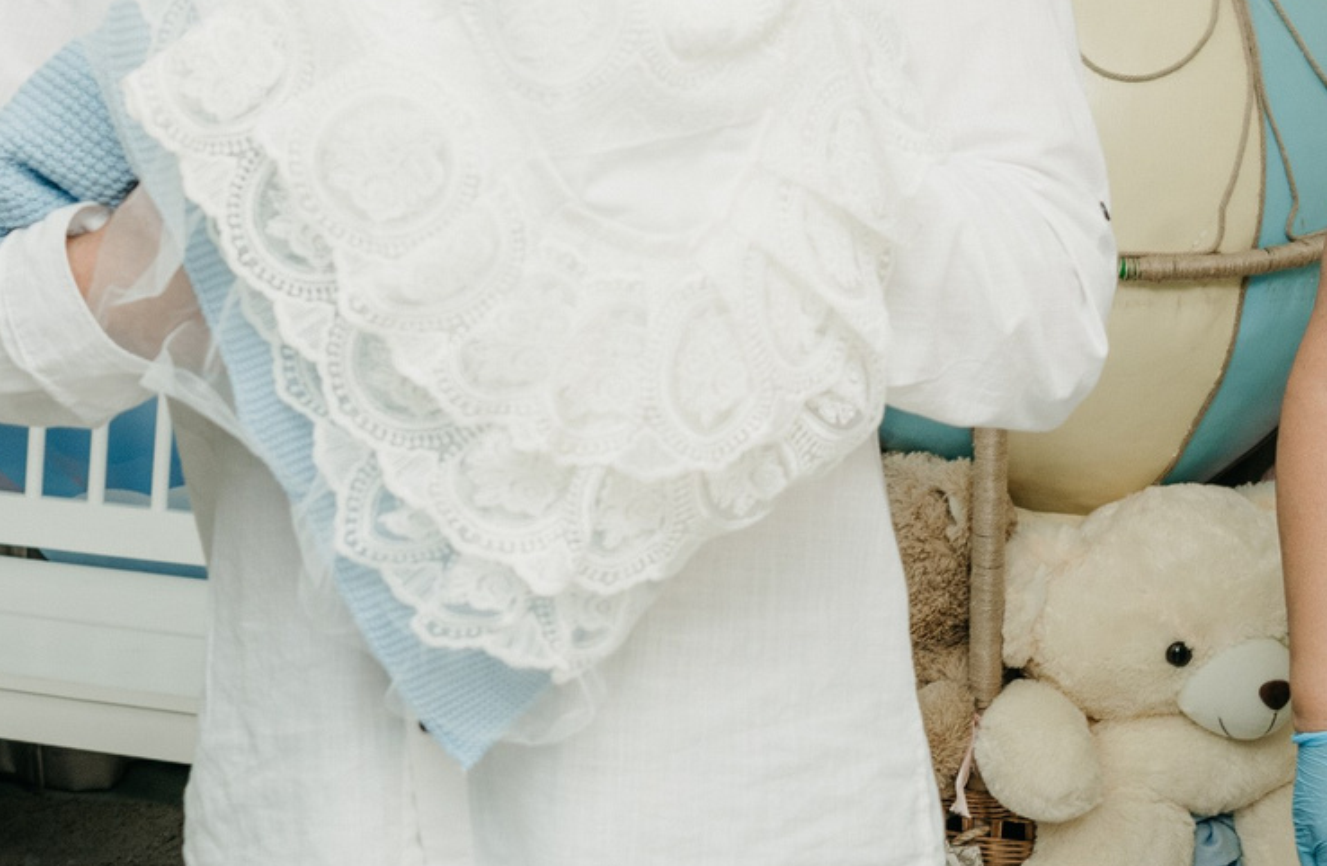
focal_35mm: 97
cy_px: 54
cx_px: 587
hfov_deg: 21.1
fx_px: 3553
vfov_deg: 13.8
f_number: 4
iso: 160
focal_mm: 27
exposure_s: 1/160
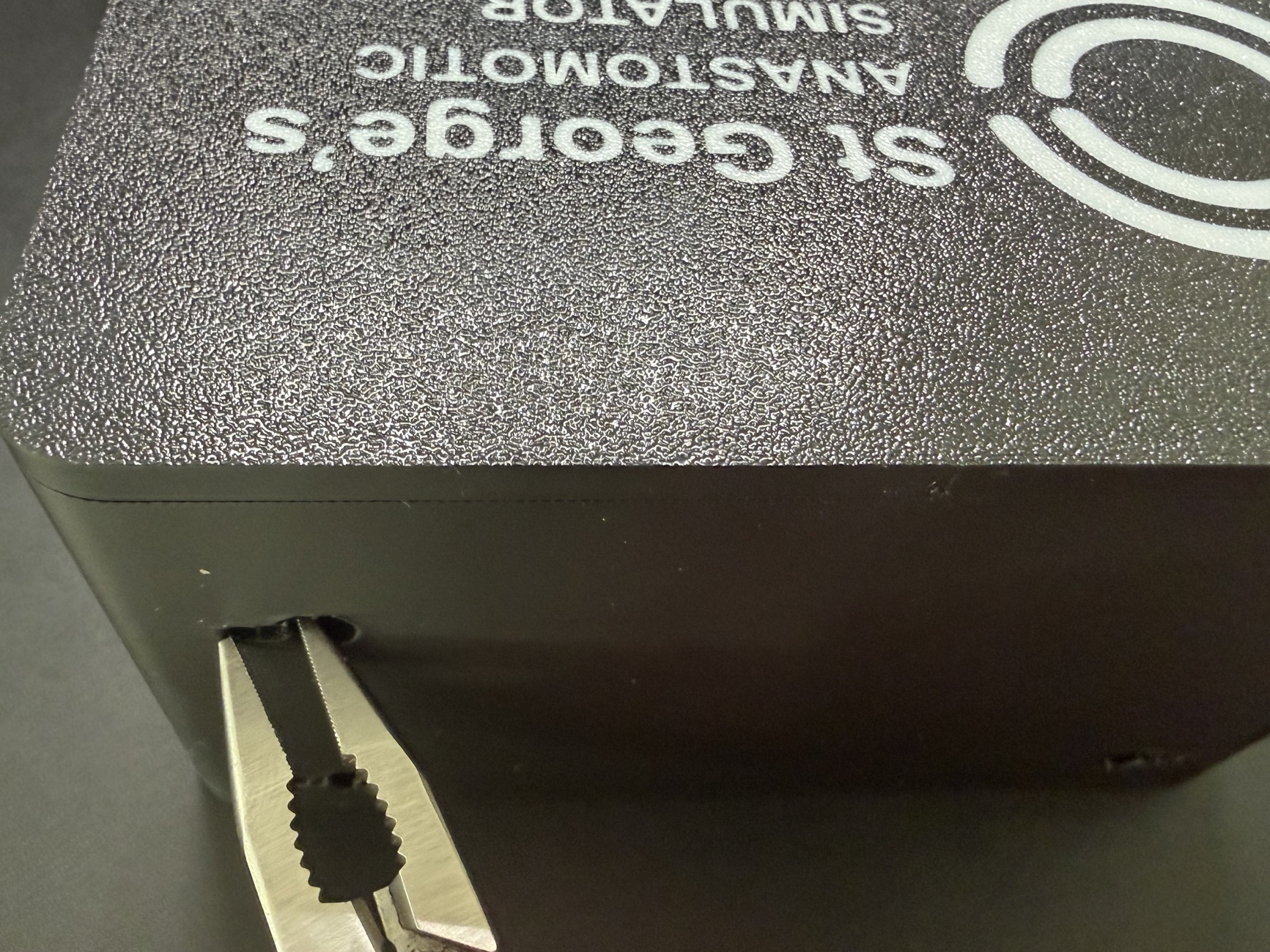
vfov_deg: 51.4
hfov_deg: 65.3
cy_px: 480
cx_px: 640
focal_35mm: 27
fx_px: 991
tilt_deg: -55.4
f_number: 2.2
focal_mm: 2.22
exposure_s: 1/60
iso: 400
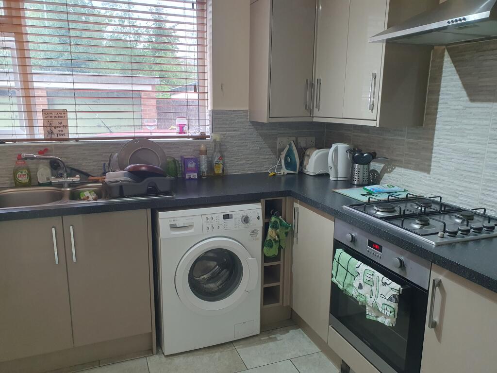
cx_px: 248
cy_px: 186
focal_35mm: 26
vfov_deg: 53.1
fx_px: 373
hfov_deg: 67.3
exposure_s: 1/50
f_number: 2.4
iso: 200
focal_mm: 4.32
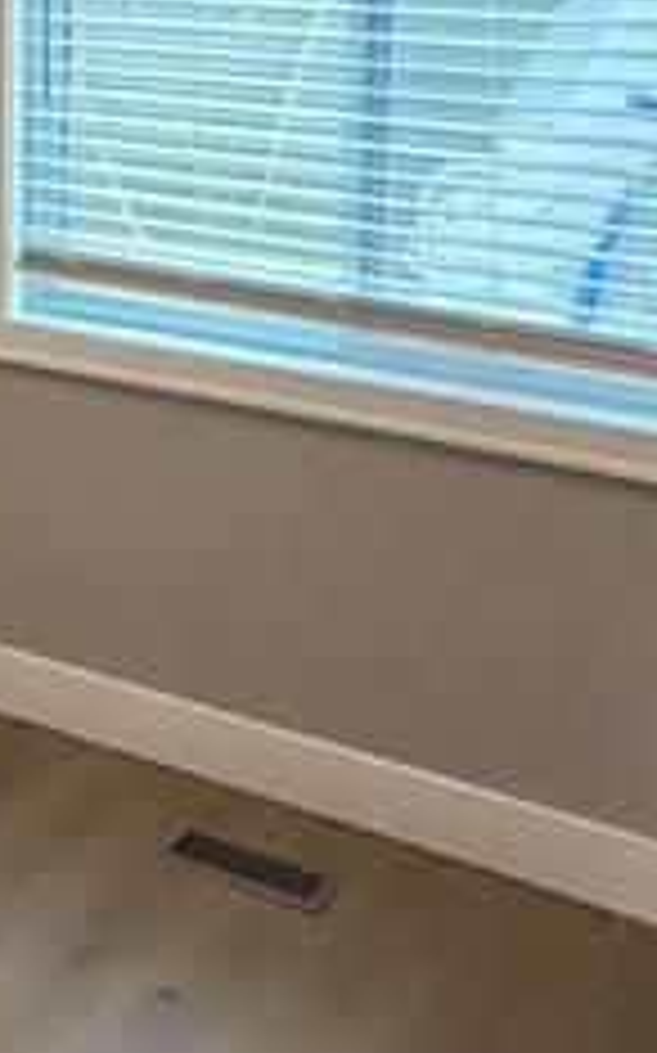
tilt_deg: -10.9
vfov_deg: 30.2
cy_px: 117
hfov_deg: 18.2
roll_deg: +1.3
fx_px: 1864
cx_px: -274
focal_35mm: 65
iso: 320
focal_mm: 2.22
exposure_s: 1/121
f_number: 2.2
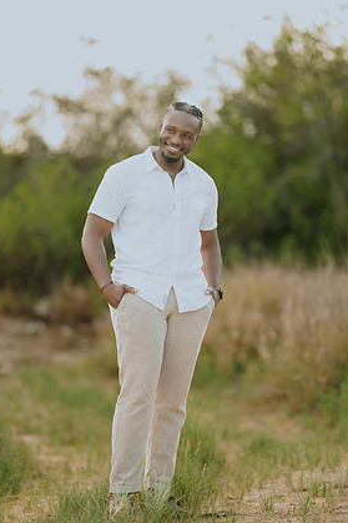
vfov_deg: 14.2
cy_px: 275
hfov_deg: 9.5
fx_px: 2104
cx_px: 175
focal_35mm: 145
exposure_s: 1/320
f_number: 1.8
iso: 50
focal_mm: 135
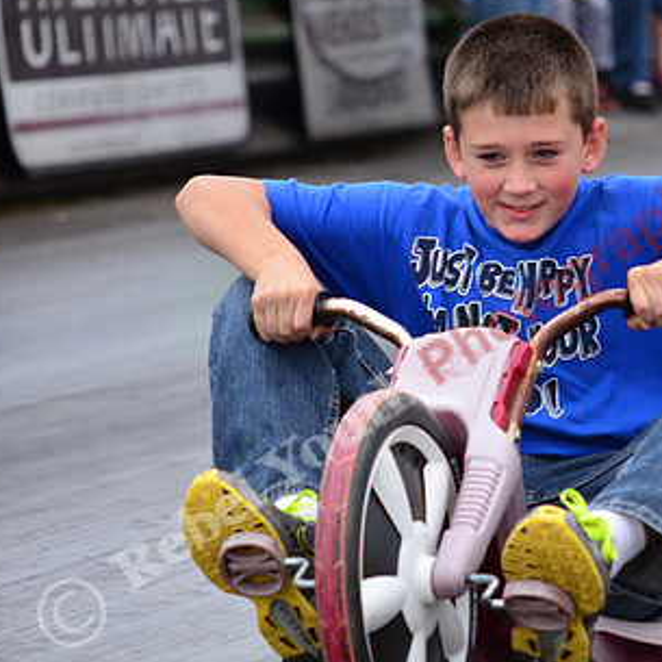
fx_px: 8373
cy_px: 367
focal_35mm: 387
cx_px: 458
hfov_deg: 4.5
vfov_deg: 4.5
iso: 1000
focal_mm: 160
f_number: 5.6
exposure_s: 1/2000
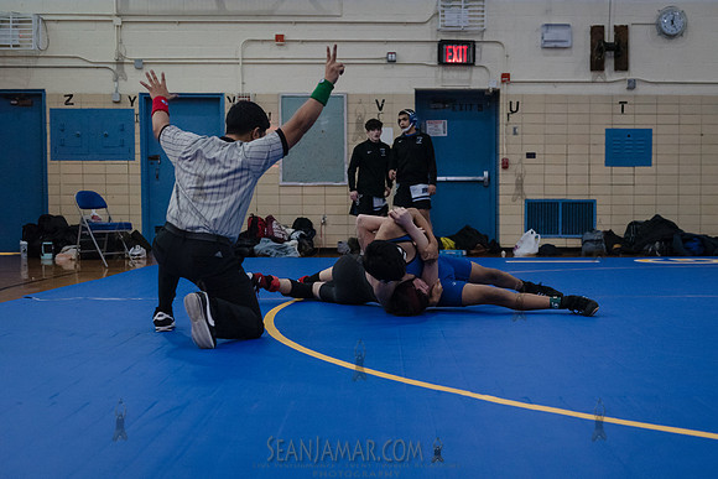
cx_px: 420
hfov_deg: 35.4
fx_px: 1121
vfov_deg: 24.1
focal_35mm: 56
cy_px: 280
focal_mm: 48
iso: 5000
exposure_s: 1/400
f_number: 3.2
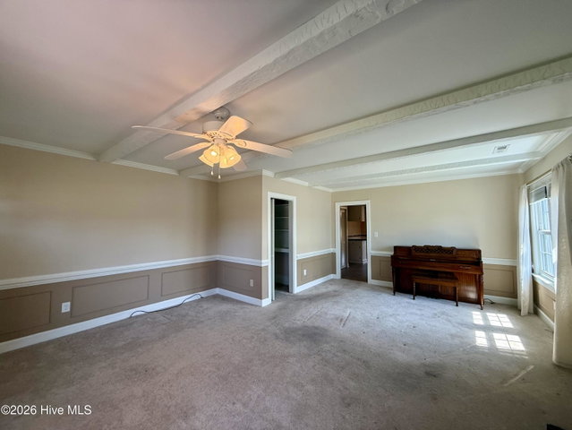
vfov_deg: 85.7
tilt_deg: +3.2
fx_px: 231
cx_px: 286
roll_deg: +0.1
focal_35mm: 14
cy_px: 215
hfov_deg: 102.0
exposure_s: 1/120
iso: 160
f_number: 2.2
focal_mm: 2.22
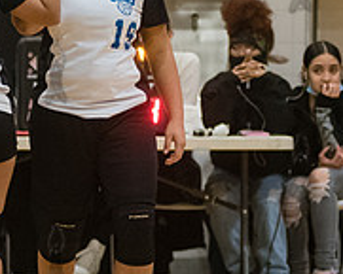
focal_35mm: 404
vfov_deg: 3.8
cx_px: 73
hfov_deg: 4.8
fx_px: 4103
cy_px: 56
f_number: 3.2
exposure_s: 1/400
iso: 5000
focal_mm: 112
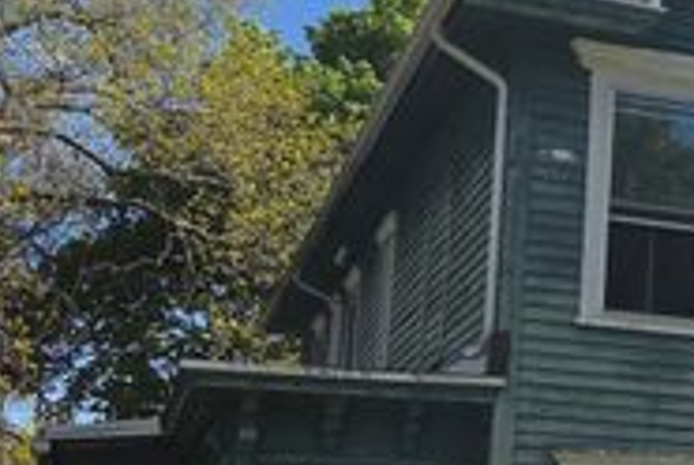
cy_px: 321
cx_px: 908
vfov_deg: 15.9
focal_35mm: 86
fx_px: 1661
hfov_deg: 21.3
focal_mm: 5.4
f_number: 1.8
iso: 25
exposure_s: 1/1468
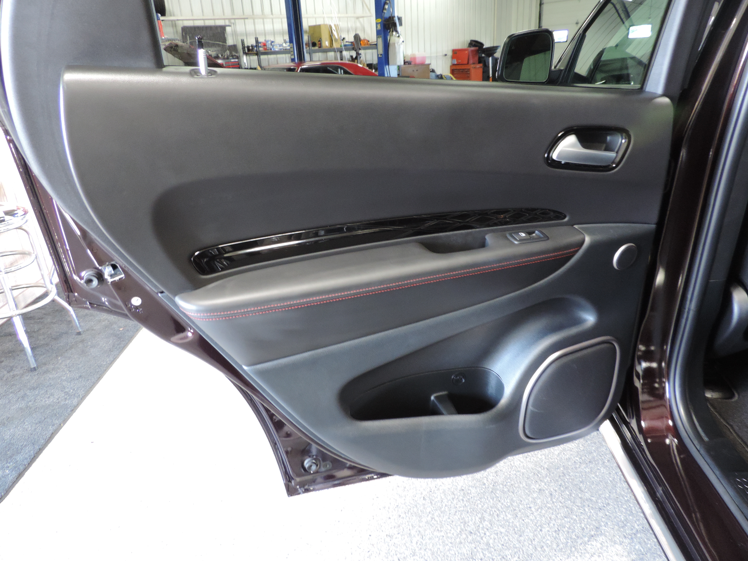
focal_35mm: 24
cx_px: 374
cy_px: 280
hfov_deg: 71.6
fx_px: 519
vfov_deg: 56.8
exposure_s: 1/10
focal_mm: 4.3
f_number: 3
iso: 400
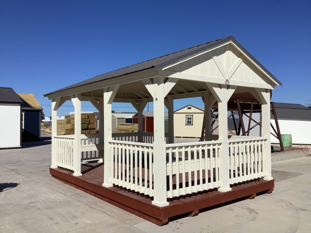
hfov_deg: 58.4
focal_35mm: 31
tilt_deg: -0.3
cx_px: 156
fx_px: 279
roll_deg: +0.4
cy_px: 116
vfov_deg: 45.4
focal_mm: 3.3
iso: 25
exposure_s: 1/3891
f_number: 2.4
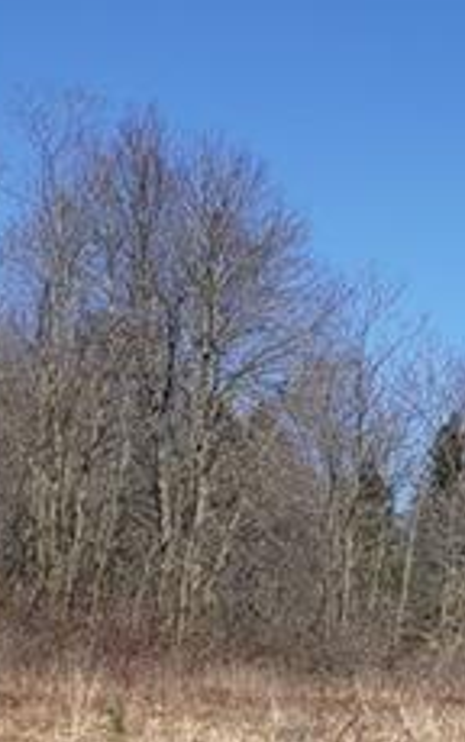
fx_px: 1944
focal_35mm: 96
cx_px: 1243
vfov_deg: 21.2
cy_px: 658
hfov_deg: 10.8
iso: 50
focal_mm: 4.3
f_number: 2.4
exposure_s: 1/1311
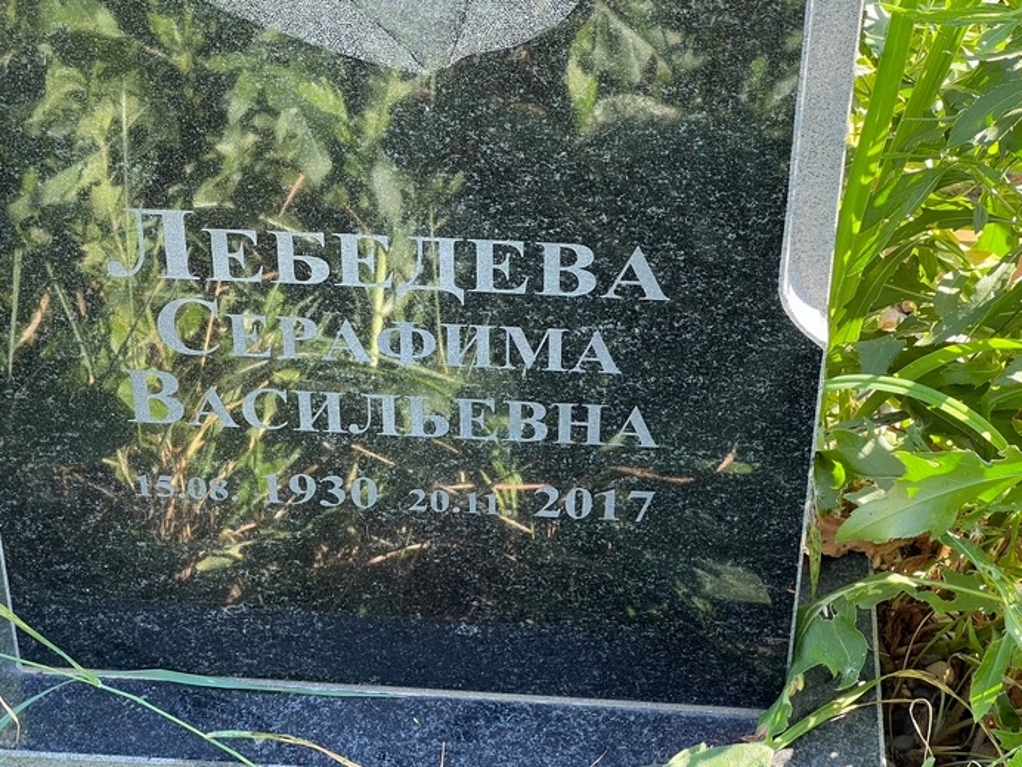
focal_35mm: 89
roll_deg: +2.8
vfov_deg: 16.6
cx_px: 452
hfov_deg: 22.0
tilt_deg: -39.2
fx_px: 2628
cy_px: 350
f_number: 2.8
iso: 80
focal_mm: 9
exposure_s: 1/99
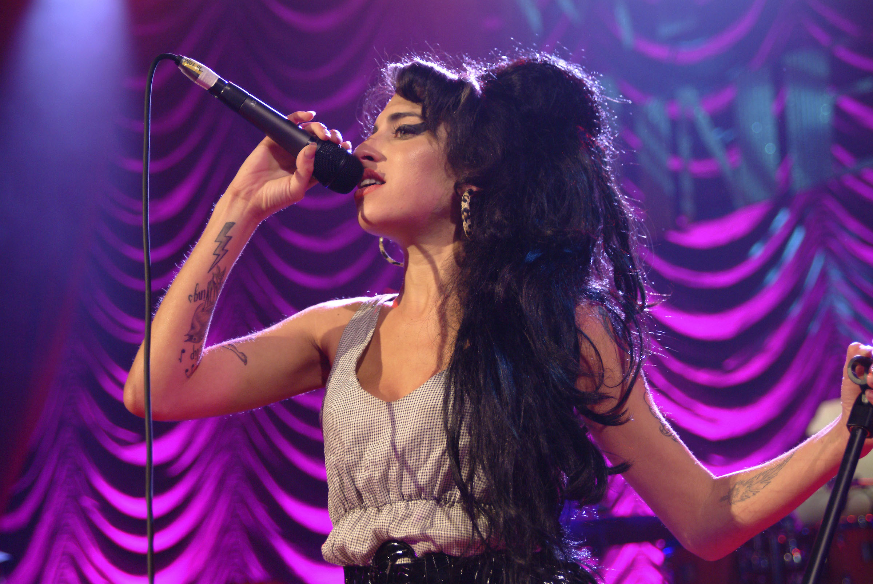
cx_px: 436
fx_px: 1821
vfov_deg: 18.2
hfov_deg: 27.0
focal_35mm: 75
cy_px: 292
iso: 800
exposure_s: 1/180
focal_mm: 50
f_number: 2.8
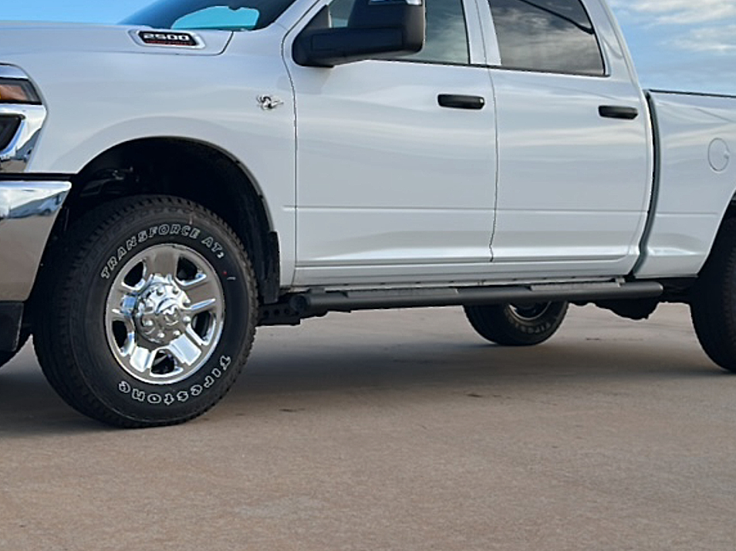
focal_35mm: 52
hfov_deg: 36.8
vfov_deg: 27.6
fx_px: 1105
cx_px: 329
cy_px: 138
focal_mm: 6.86
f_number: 1.78
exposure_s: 1/1757
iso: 80
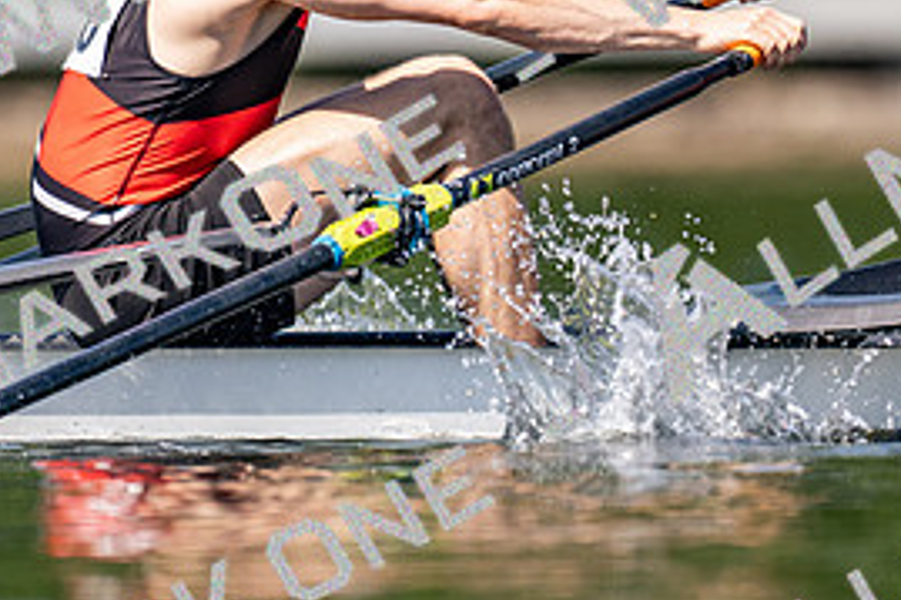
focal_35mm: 1945
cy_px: 85
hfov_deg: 1.1
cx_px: 365
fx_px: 48647
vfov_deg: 0.7
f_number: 4
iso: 280
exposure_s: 1/2500
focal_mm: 600
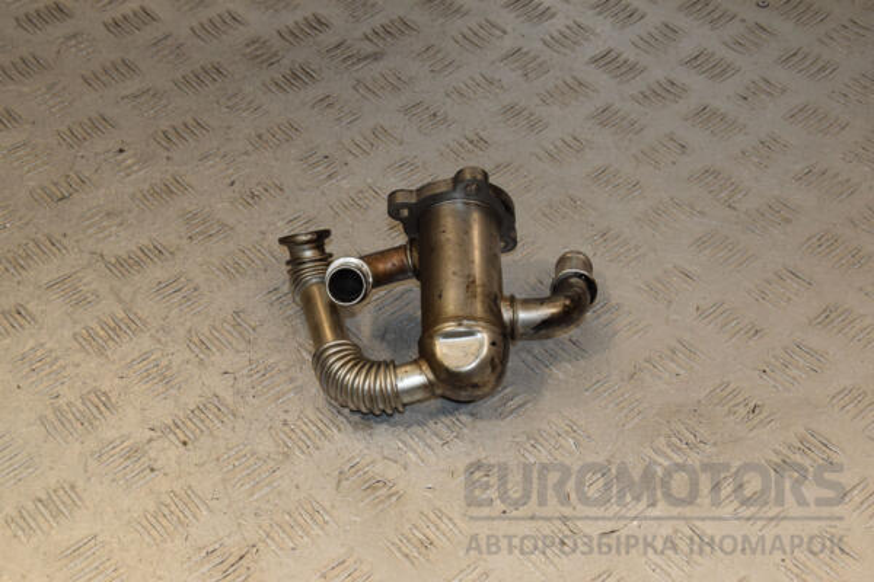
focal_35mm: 57
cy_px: 291
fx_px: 1384
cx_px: 437
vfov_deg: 23.8
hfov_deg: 35.1
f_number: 9
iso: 800
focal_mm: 38
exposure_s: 1/200
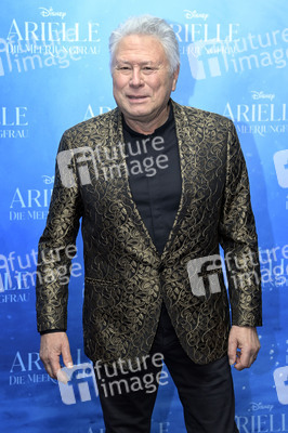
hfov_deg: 16.6
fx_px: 986
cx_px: 144
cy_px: 216
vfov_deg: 24.8
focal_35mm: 82
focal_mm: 82
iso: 2000
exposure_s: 1/250
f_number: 5.6
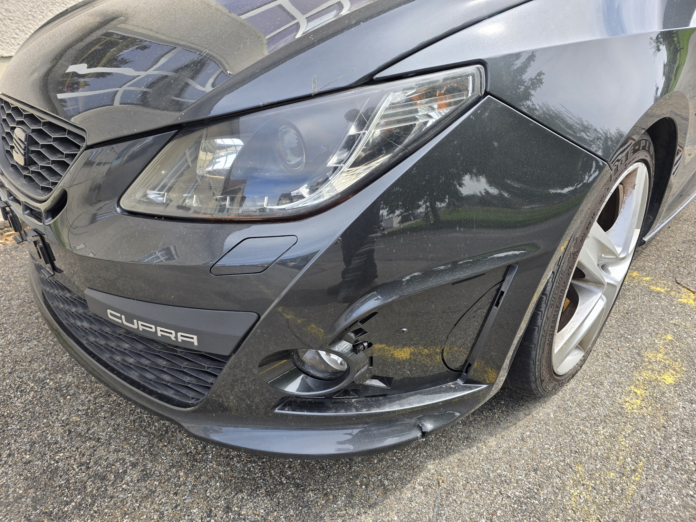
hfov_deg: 73.9
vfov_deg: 58.9
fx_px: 462
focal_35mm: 23
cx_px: 348
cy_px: 261
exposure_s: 1/188
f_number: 1.7
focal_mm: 6.3
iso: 12
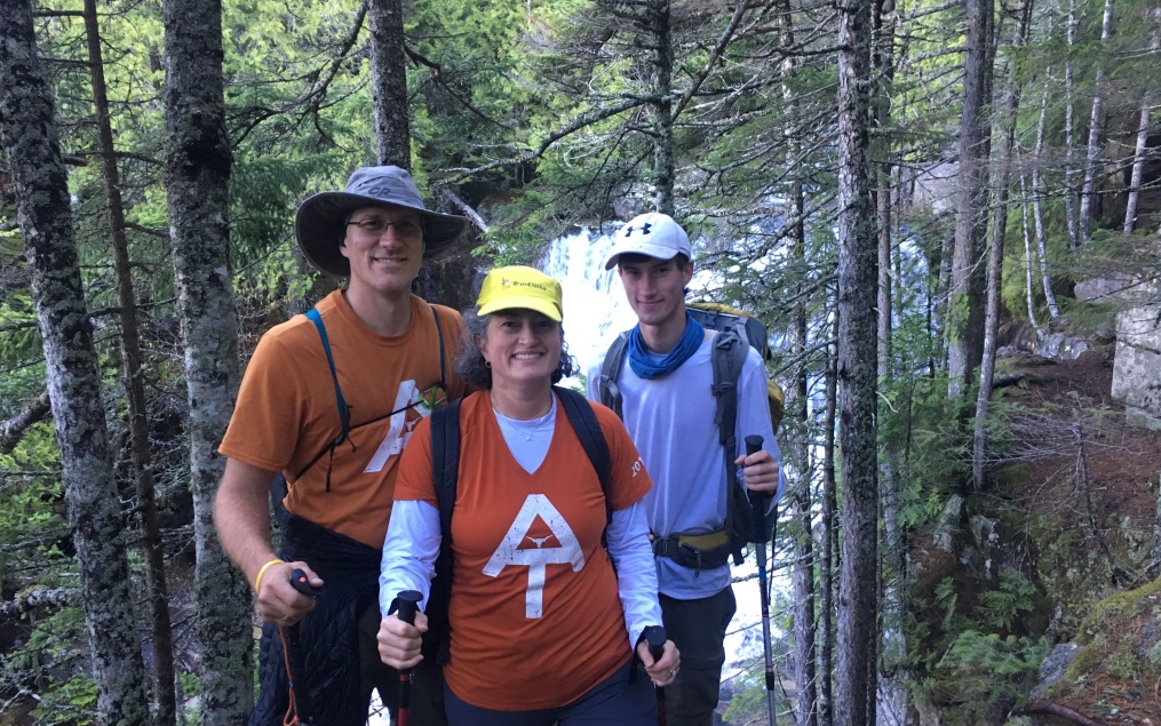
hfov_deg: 61.2
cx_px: 581
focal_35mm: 31
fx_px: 981
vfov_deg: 40.6
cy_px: 393
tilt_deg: -13.7
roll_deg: +0.8
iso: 125
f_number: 2.2
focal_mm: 4.15
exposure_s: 1/30
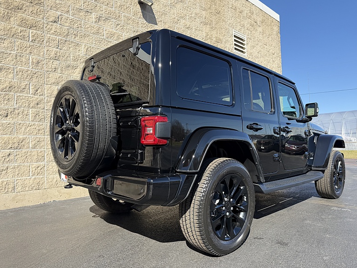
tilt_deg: +1.6
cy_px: 136
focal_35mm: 25
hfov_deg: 69.4
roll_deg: +1.7
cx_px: 183
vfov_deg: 54.9
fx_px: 258
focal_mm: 6.76
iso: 80
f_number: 1.78
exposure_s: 1/2169
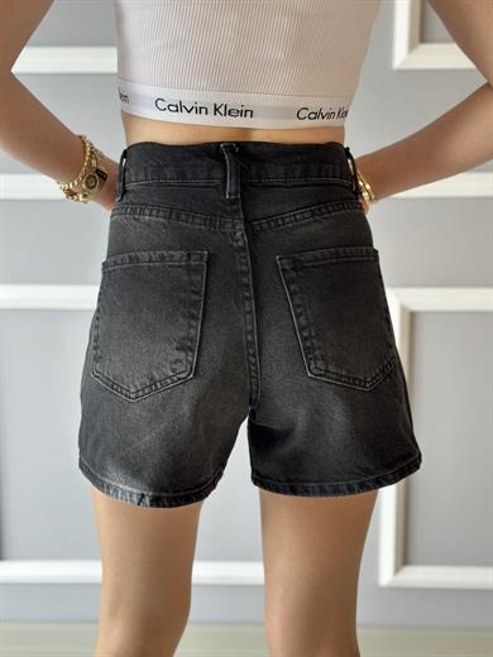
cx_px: 246
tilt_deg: -13.1
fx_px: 911
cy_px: 328
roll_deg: +0.0
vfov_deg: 39.7
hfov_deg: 30.3
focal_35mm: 48
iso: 125
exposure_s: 1/112
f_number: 1.78
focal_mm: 6.86
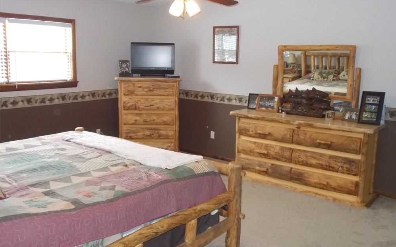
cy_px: 119
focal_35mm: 37
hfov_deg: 52.7
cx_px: 203
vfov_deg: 34.4
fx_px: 399
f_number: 3.6
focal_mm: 6
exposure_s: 1/25
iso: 500
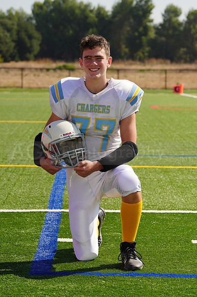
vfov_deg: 13.2
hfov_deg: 8.8
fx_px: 1282
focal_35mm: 156
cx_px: 98
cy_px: 148
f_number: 10
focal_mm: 156
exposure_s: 1/250
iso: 100
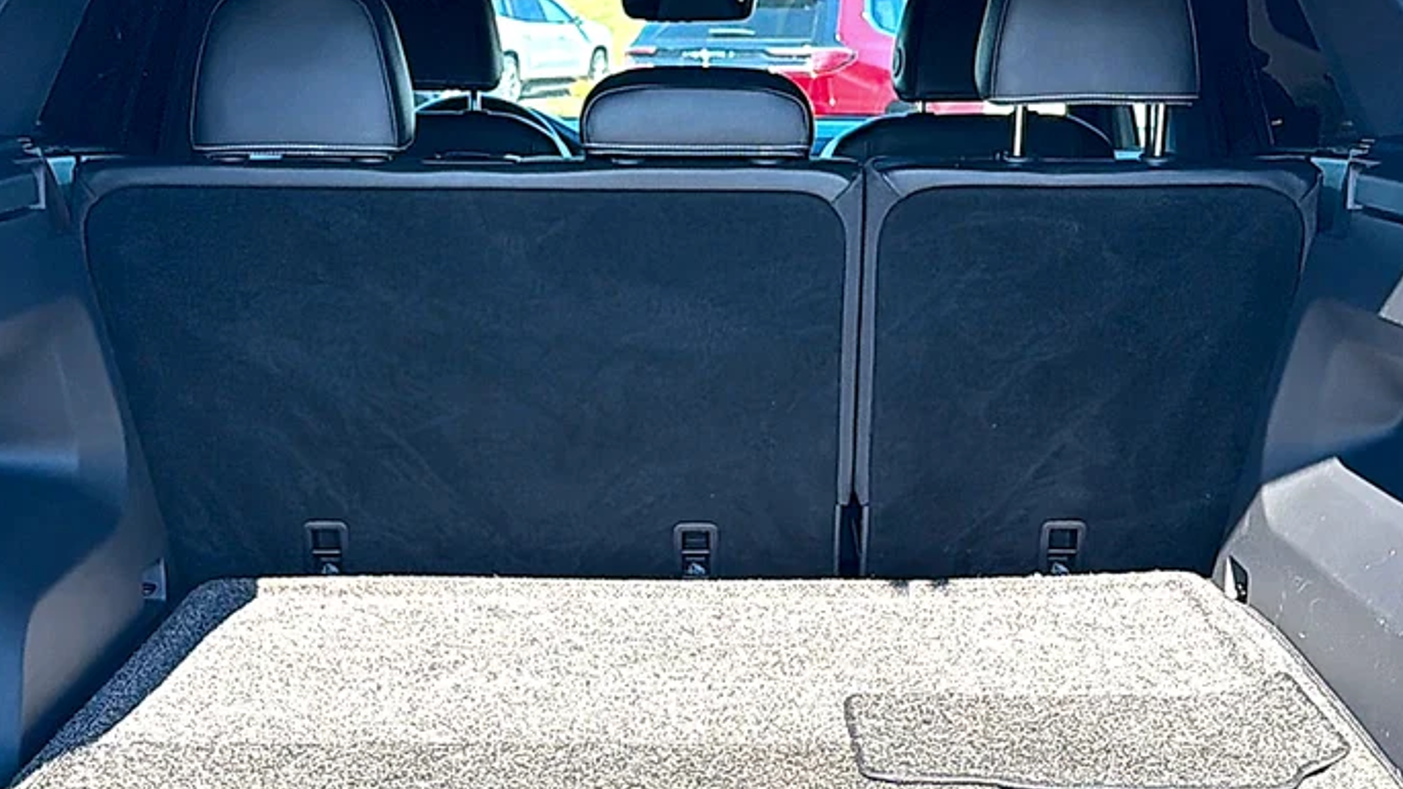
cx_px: 690
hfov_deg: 42.1
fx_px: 1823
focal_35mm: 49
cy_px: 448
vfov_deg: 24.4
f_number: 1.78
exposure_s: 1/750
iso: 80
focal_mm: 6.76
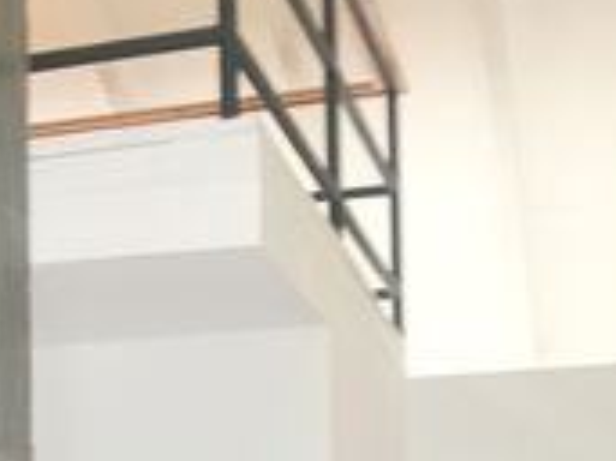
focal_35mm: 109
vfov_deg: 13.3
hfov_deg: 15.5
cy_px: 529
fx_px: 1938
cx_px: -497
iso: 537
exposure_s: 1/33.3
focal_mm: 3.98
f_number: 1.8
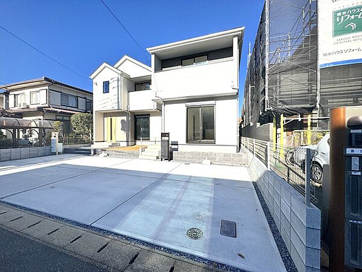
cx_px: 181
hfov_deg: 102.1
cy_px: 136
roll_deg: +0.2
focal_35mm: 14
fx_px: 146
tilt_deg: -0.8
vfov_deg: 85.7
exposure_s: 1/3906
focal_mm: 2.22
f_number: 2.2
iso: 40
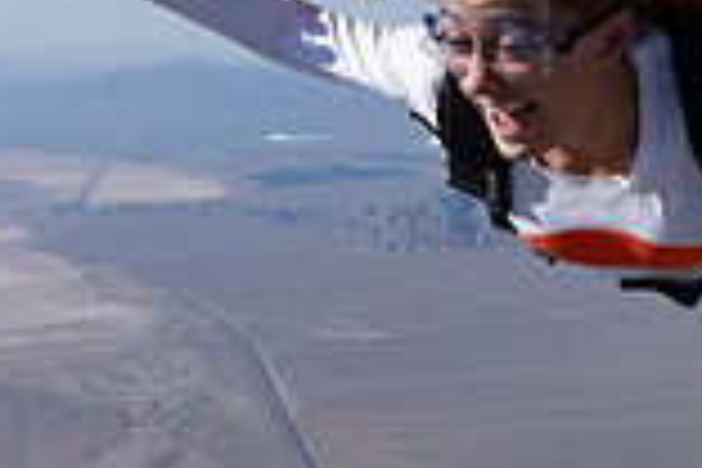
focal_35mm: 89
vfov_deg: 15.2
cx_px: 666
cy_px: 43
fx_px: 1735
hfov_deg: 22.2
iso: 800
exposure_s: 1/2000
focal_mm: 24
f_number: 11
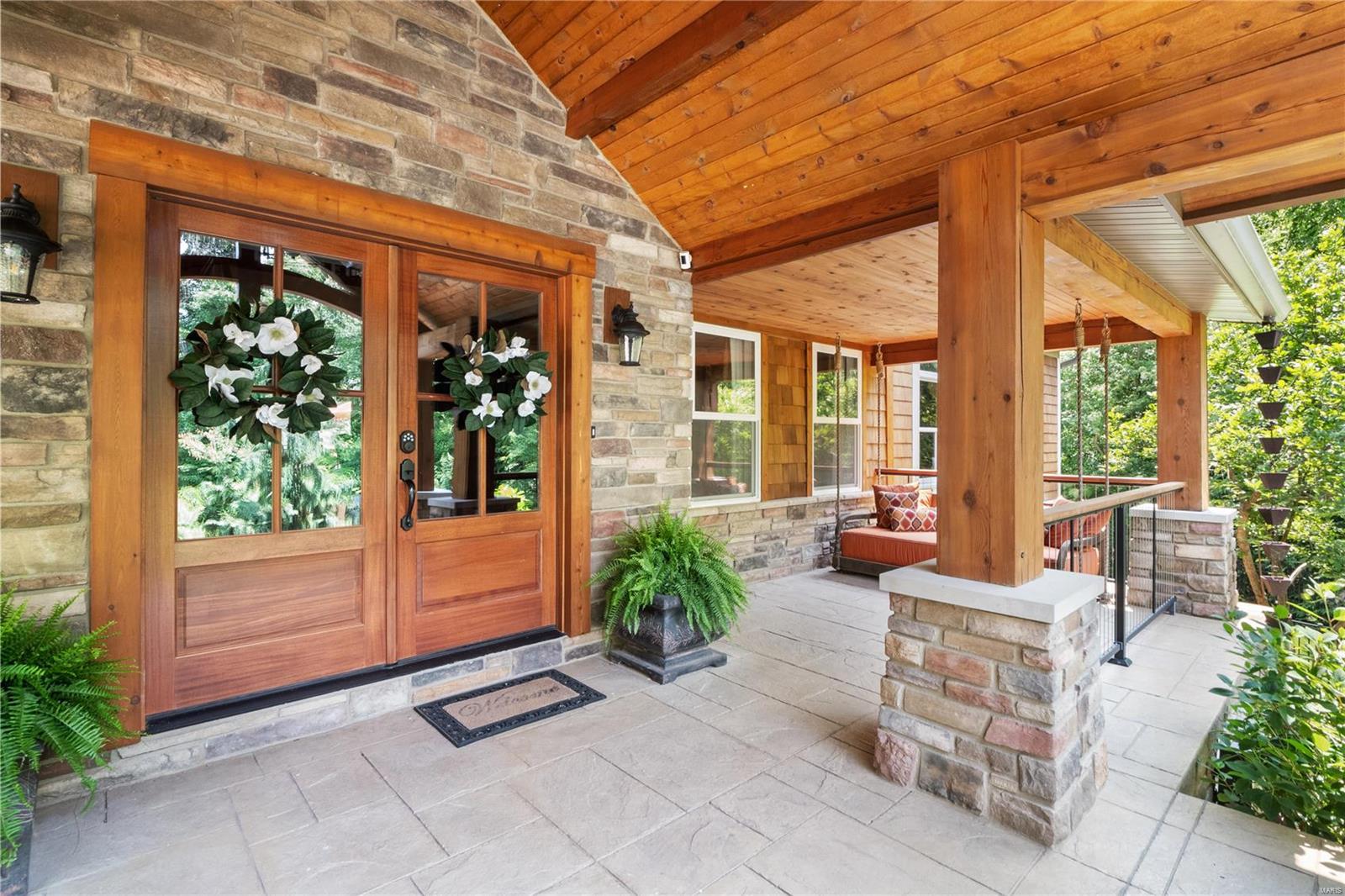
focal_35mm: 16
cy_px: 448
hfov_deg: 96.7
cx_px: 672
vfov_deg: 73.7
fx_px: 598
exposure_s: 1/100
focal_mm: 8
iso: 400
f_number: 9
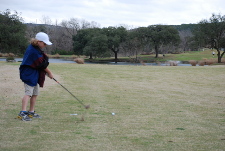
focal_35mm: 93
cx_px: 112
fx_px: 582
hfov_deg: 21.9
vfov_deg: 14.7
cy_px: 76
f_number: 5.3
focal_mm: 62
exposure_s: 1/200
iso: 200
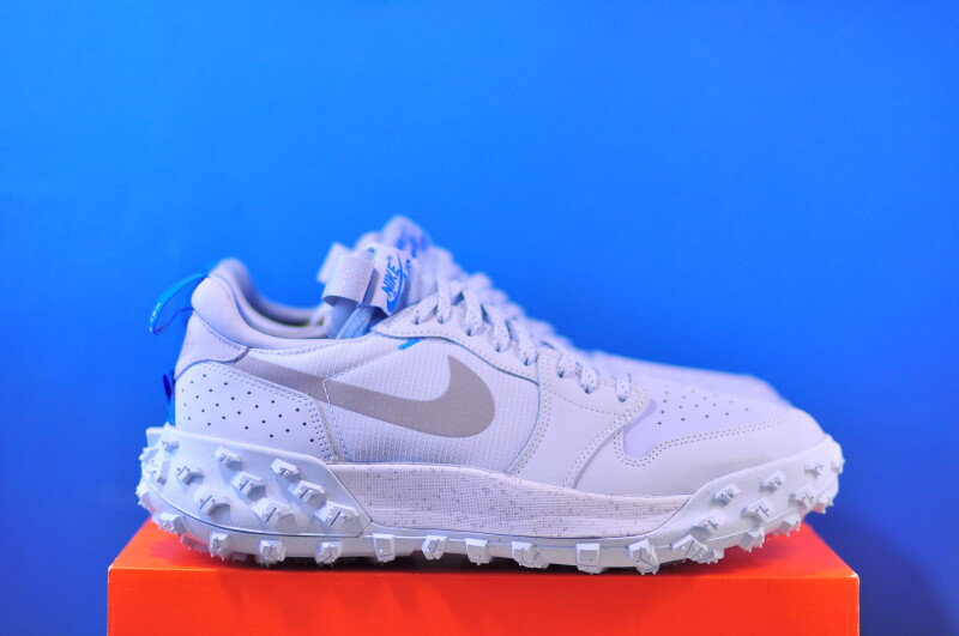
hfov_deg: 27.0
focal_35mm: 75
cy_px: 318
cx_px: 480
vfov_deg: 18.1
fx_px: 1995
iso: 250
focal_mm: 50
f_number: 2
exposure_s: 1/320
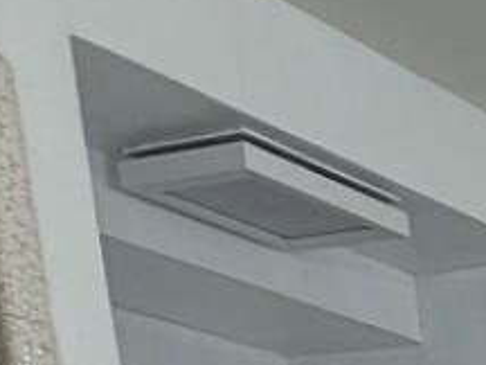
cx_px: 1222
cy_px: 1071
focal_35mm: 97
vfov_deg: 10.8
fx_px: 1362
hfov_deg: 13.5
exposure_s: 1/120
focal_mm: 2.22
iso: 64
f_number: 2.2
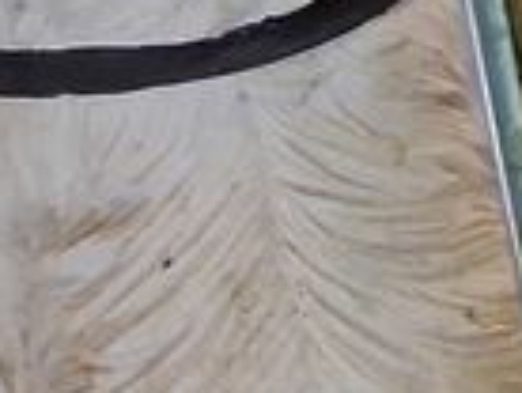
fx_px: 2840
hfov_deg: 8.1
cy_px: -261
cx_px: 1819
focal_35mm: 188
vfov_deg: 7.7
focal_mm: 3.98
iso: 320
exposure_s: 1/50
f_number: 1.8
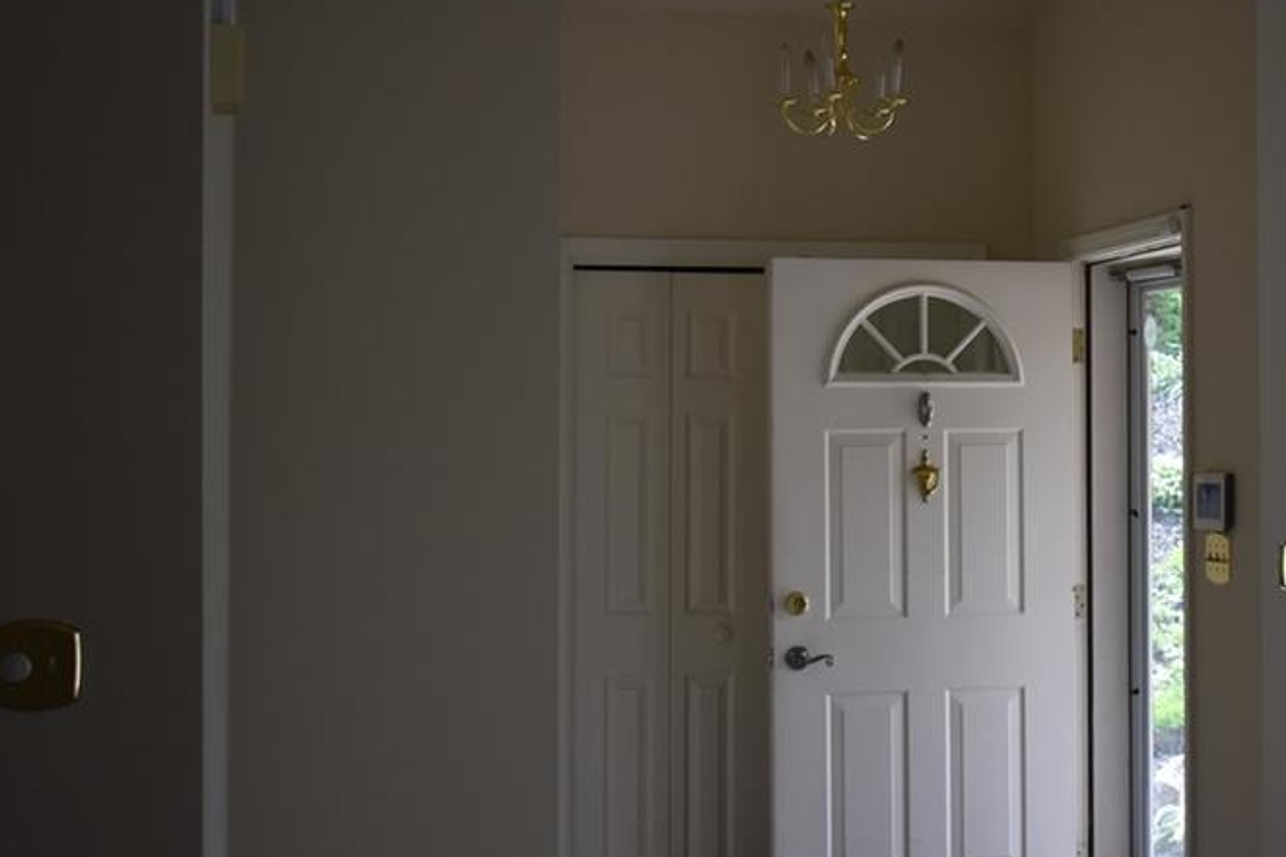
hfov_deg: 30.4
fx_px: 2321
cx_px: 977
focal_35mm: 65
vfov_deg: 20.9
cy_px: 363
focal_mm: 28
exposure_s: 1/250
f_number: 4.2
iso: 450
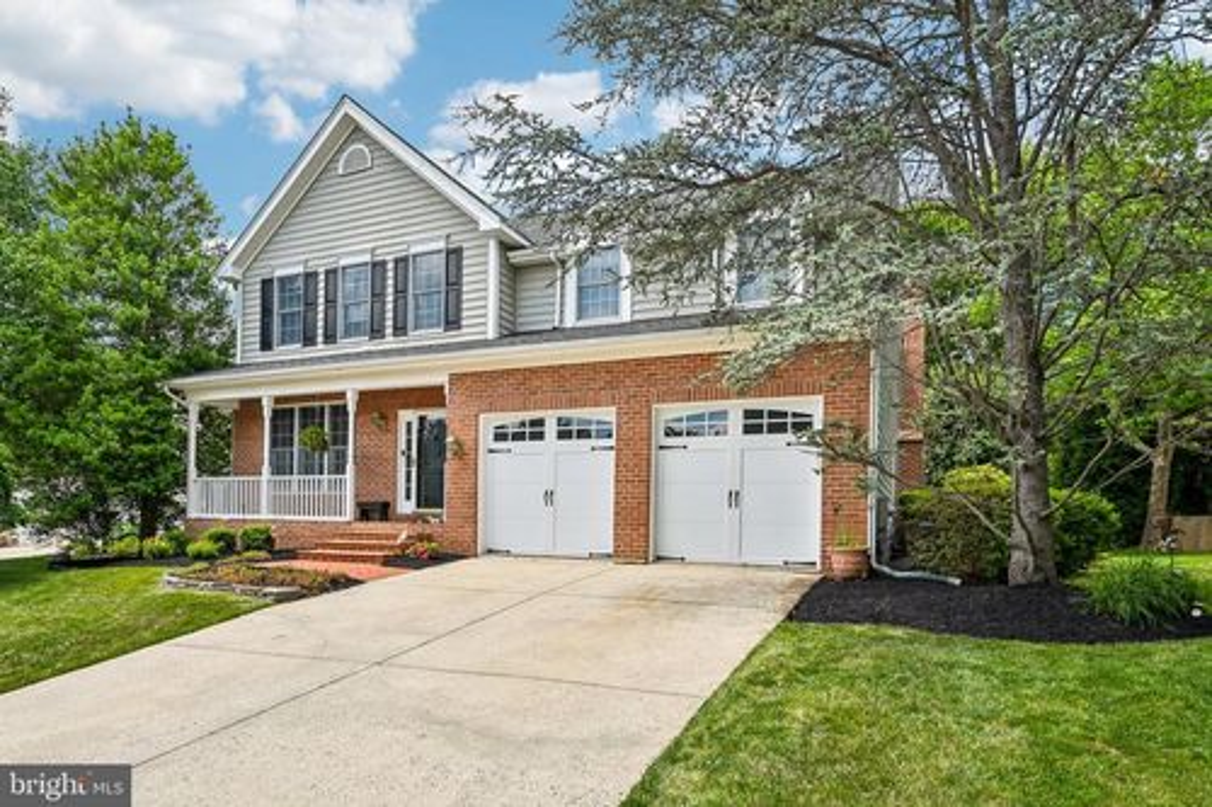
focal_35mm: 19
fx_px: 639
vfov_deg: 64.5
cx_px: 606
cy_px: 404
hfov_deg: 86.9
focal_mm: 19
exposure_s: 1/250
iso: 100
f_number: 8
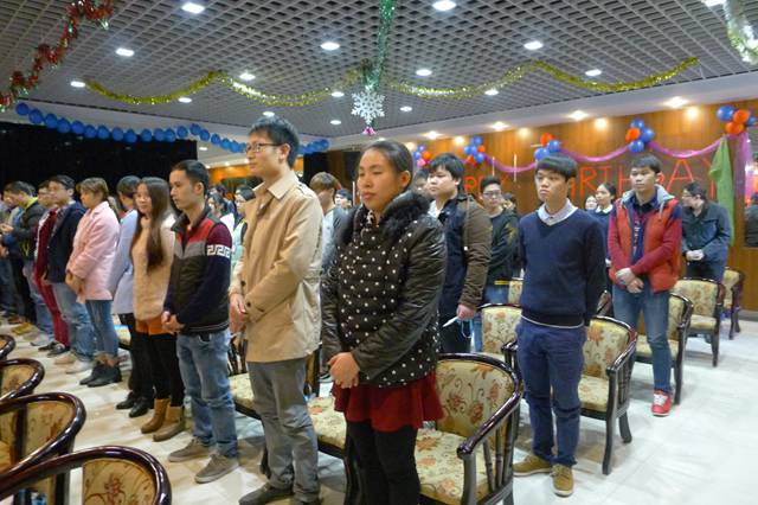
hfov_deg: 73.8
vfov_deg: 53.1
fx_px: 505
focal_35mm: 24
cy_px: 252
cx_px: 379
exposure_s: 1/15
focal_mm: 5.1
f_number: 2
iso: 800
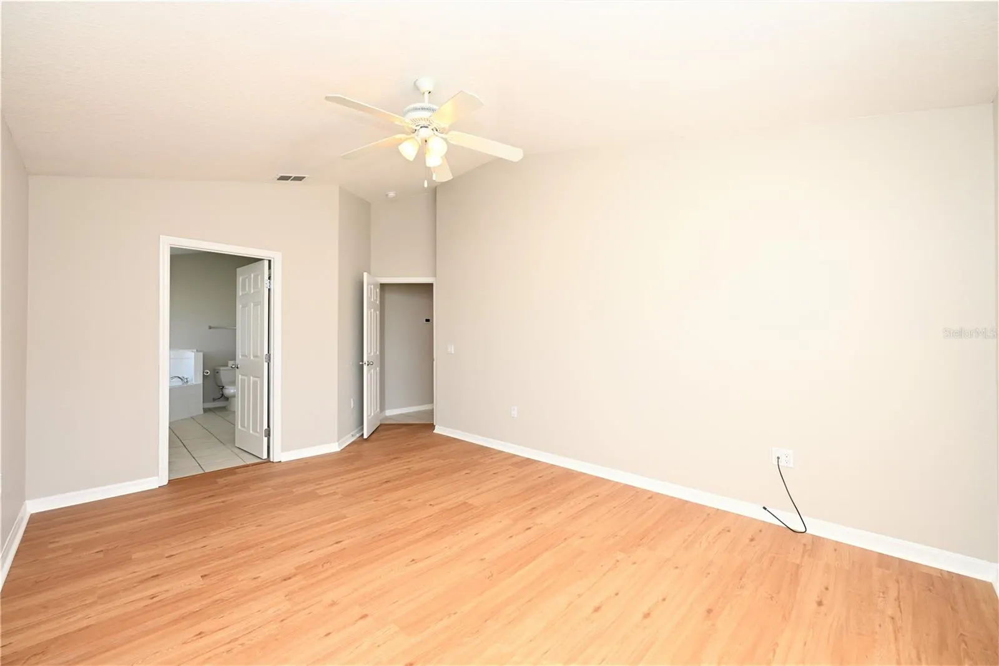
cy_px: 333
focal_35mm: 14
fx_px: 388
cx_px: 500
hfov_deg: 104.3
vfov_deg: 81.2
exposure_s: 1/100
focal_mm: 14
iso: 200
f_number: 5
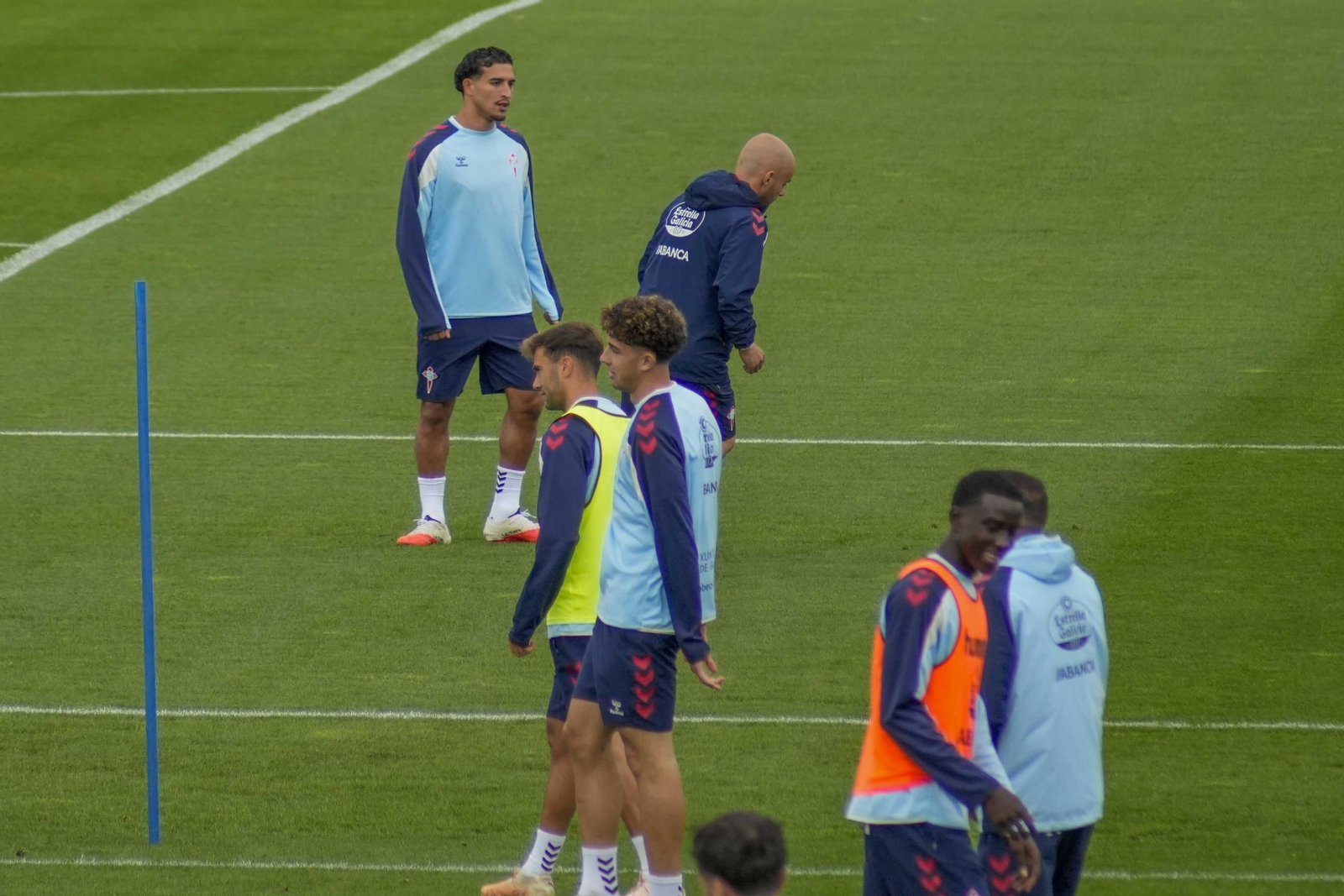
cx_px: 672
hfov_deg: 4.6
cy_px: 448
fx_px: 16800
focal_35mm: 450
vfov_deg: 3.1
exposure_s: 1/500
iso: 500
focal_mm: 300
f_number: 5.6
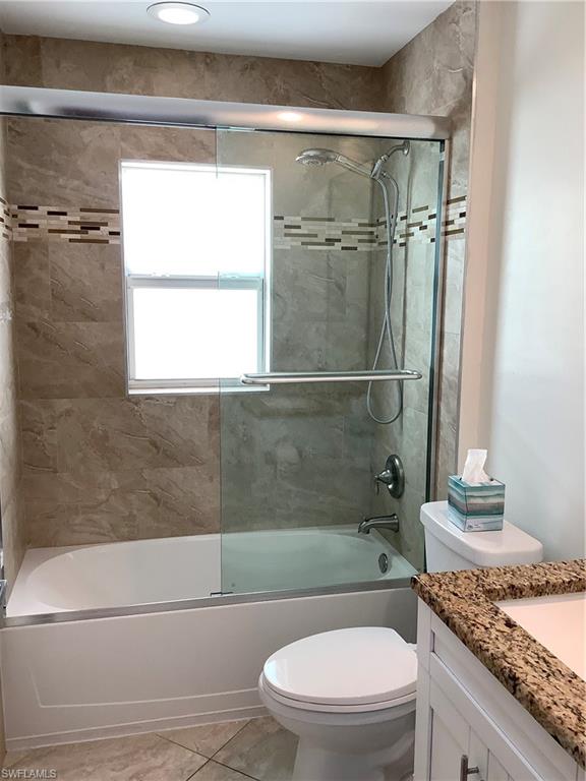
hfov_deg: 45.4
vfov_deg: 58.4
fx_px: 700
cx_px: 293
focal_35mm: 31
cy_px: 390
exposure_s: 1/120
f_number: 2.4
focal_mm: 3.3
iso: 80
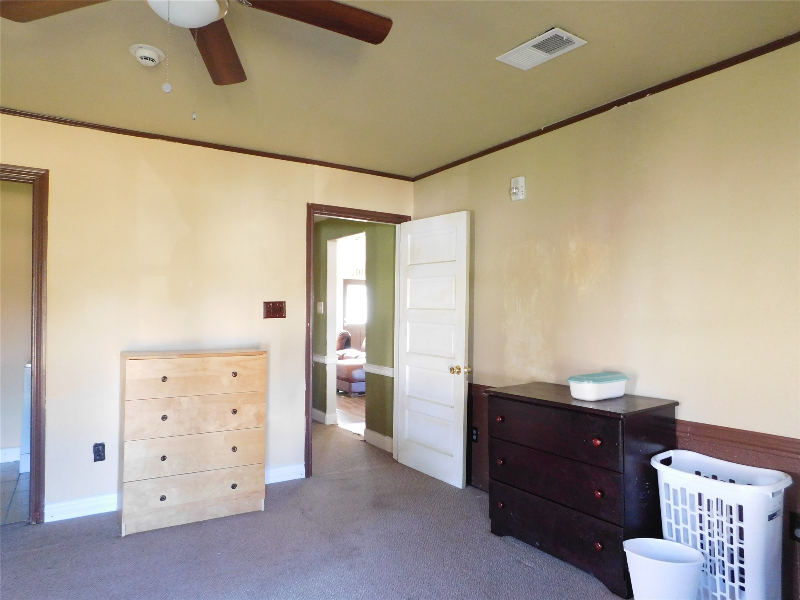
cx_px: 400
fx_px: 532
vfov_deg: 58.9
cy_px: 300
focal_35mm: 23
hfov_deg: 73.9
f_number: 3
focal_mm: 4
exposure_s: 1/10
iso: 400
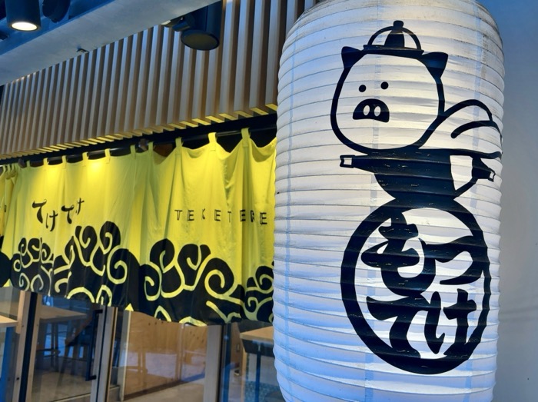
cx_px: 269
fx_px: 404
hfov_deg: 67.4
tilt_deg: +7.2
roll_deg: -3.6
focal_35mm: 26
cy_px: 201
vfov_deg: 53.0
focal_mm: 5.96
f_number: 1.6
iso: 32
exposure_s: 1/127
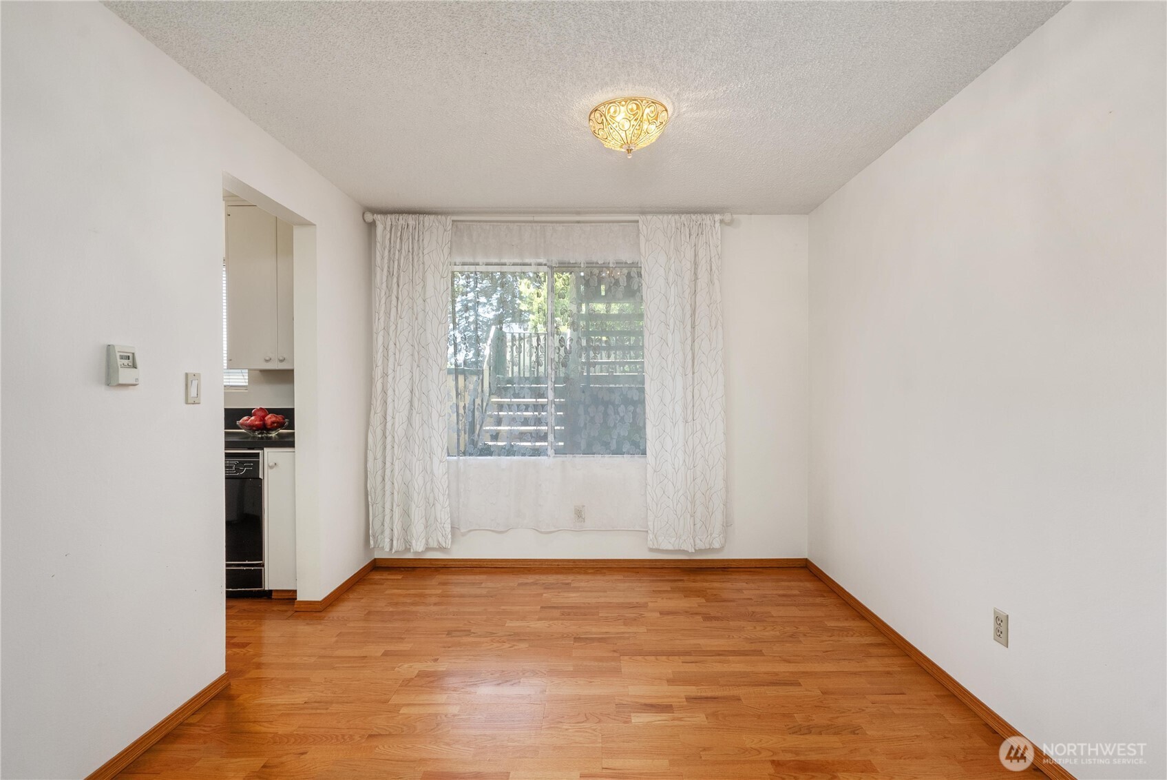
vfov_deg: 73.8
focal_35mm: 16
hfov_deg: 96.7
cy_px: 390
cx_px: 584
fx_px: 519
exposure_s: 1/10
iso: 1000
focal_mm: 16
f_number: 7.1
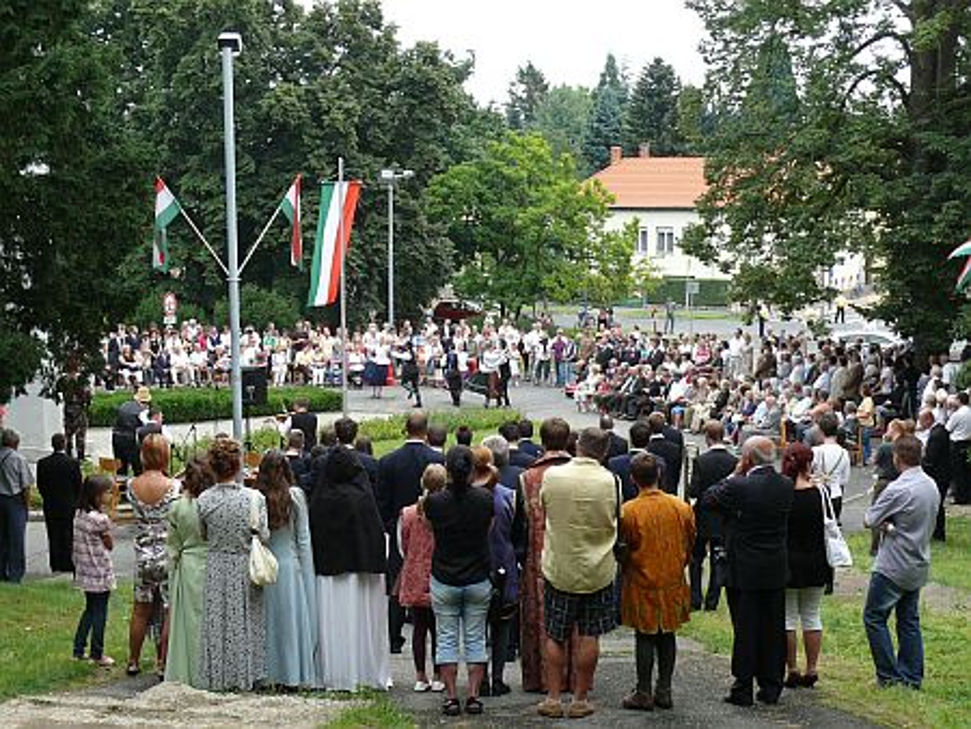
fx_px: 1572
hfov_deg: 34.3
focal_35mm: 56
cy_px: 364
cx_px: 486
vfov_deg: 26.1
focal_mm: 9.8
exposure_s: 1/160
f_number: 4
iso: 100
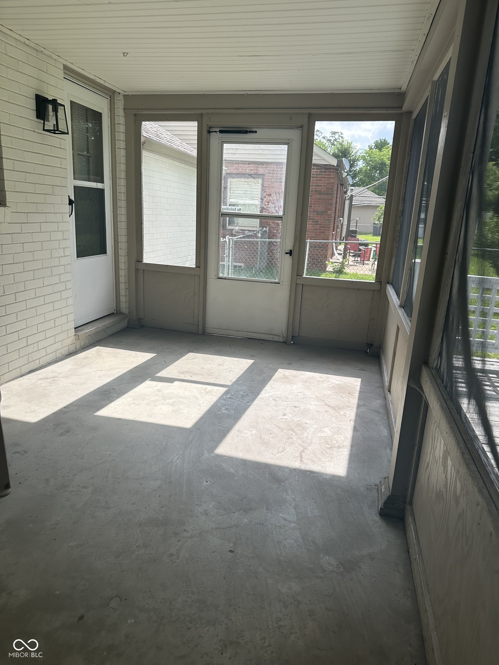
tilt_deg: -13.5
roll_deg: -4.4
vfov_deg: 71.6
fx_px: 461
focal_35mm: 24
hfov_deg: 56.8
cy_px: 332
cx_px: 250
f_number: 1.78
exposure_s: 1/1198
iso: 80
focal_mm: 6.86
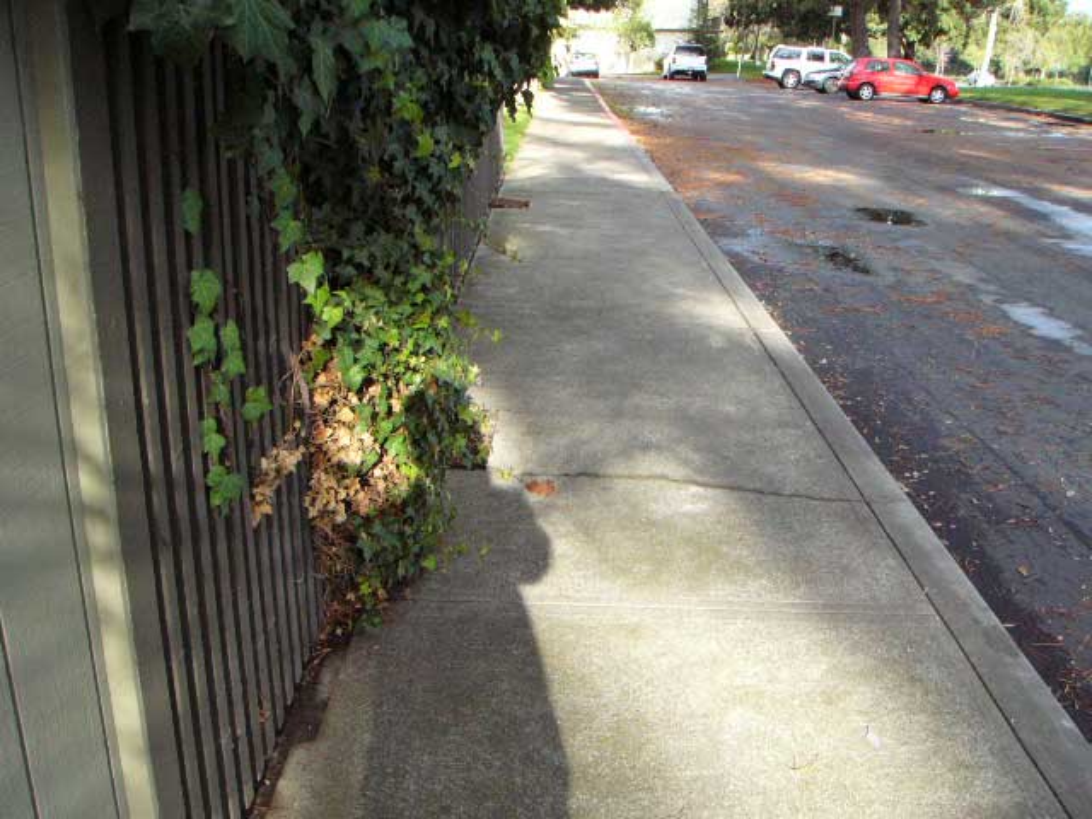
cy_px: 410
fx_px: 1136
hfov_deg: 51.4
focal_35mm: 36
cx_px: 546
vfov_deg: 39.7
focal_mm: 6
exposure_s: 1/500
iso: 200
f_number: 3.3
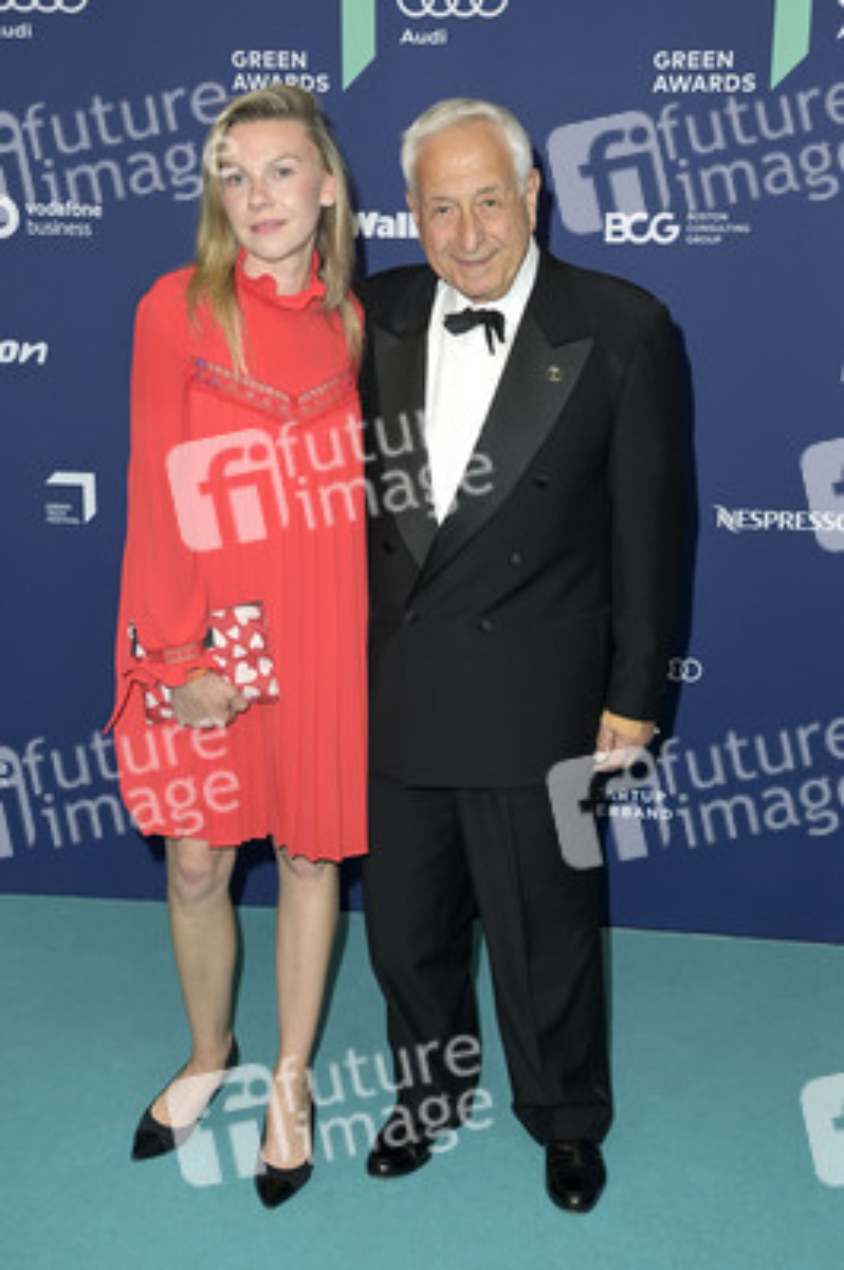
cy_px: 635
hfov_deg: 29.2
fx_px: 1620
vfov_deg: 42.8
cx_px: 422
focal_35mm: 46
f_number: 6.3
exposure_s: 1/250
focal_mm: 46
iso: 800
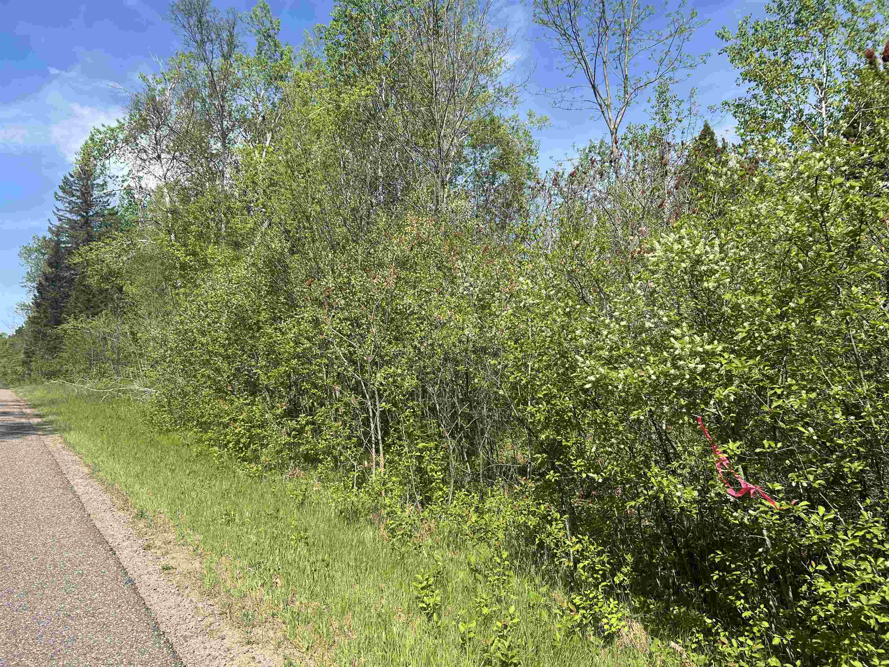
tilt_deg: +4.3
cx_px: 444
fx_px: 668
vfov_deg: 53.1
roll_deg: -1.2
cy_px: 334
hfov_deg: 67.3
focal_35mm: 26
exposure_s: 1/2762
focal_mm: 5.7
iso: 50
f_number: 1.5
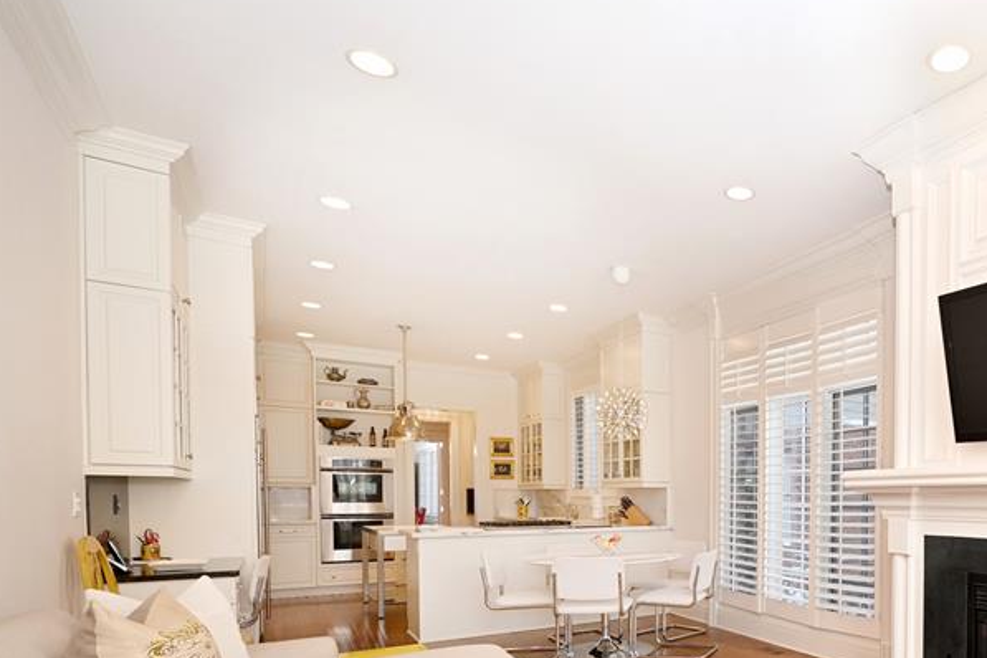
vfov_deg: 50.3
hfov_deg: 66.0
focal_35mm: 24
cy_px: 514
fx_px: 658
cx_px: 808
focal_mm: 14
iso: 800
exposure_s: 1/60
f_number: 10
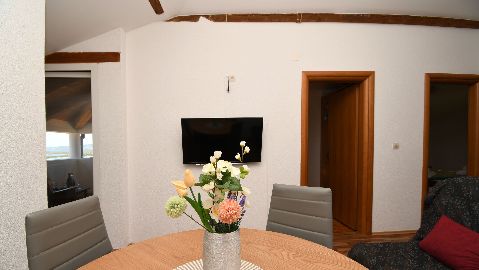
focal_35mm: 16
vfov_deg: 66.5
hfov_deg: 99.4
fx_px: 203
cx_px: 237
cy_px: 160
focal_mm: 10
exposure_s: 1/100
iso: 100
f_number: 8
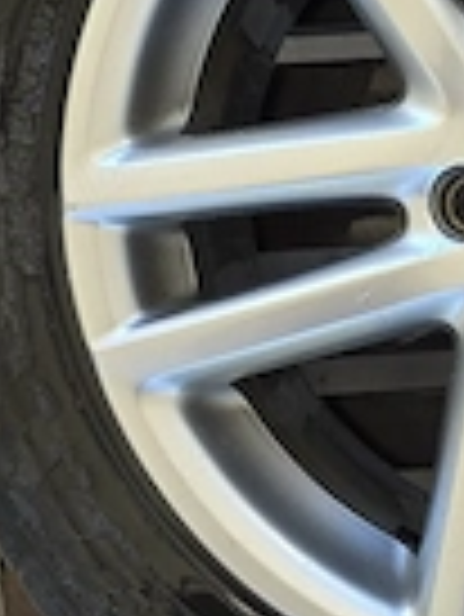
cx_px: 595
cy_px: 193
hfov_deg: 20.2
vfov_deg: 28.7
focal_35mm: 67
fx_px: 1196
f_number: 1.7
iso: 64
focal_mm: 6.3
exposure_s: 1/182
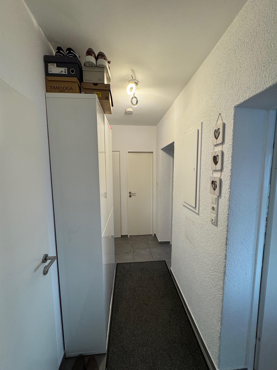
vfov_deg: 102.1
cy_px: 185
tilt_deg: -5.1
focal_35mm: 14
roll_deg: -0.3
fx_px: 149
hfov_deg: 85.7
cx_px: 138
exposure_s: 1/100
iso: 250
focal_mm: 2.22
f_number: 2.2
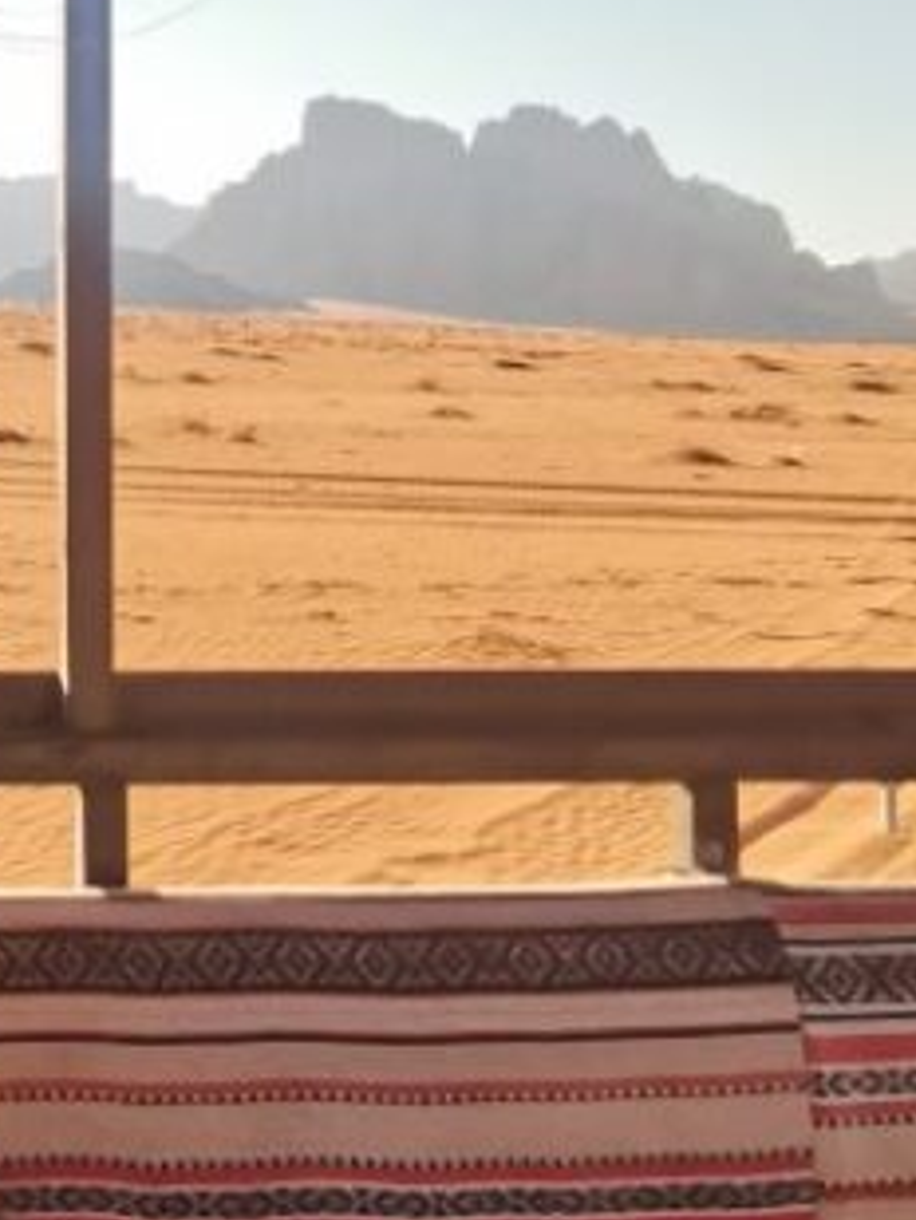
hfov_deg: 23.8
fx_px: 1869
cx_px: -312
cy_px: 316
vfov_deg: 35.4
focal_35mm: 53
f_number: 2.2
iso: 50
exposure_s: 1/652
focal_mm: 2.35
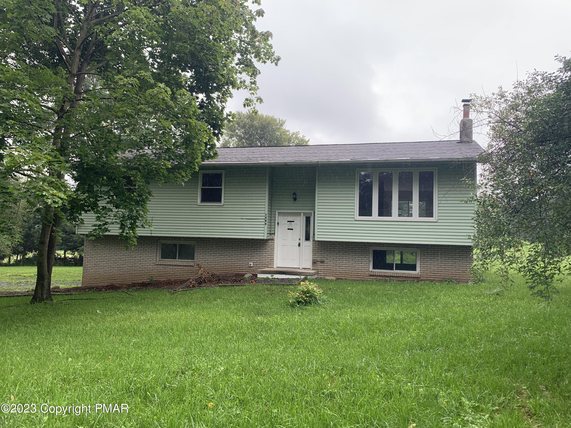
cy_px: 214
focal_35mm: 26
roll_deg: -2.0
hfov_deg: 67.3
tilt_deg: +5.2
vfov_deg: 53.1
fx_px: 429
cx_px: 286
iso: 25
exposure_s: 1/236
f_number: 1.8
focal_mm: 4.25
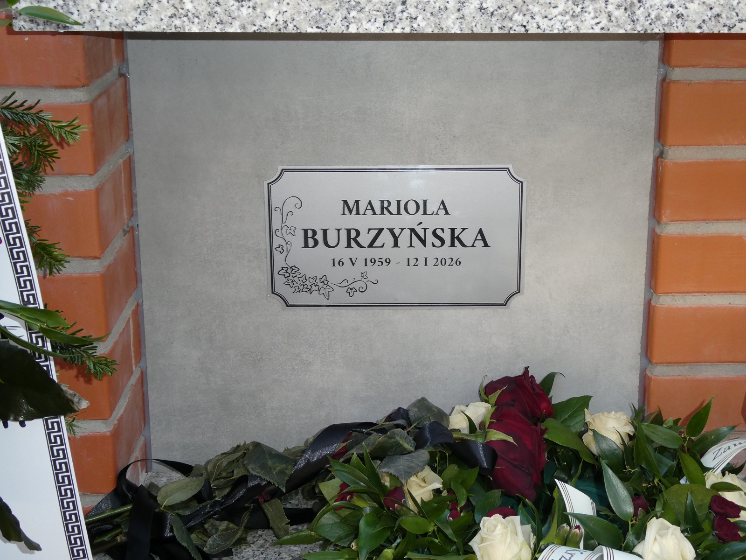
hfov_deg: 33.8
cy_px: 280
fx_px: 1228
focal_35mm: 57
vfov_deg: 25.7
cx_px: 373
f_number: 4.2
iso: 160
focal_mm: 10.3
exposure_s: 1/60
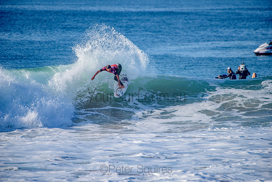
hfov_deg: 4.1
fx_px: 3778
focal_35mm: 500
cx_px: 136
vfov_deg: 2.8
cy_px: 91
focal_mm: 500
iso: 200
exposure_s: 1/1600
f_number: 5.6
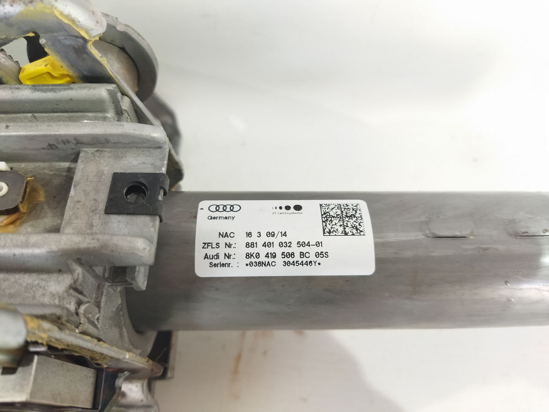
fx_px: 428
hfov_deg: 65.3
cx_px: 274
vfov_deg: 51.4
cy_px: 206
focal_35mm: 27
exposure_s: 1/50
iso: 258
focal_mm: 4.71
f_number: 1.79
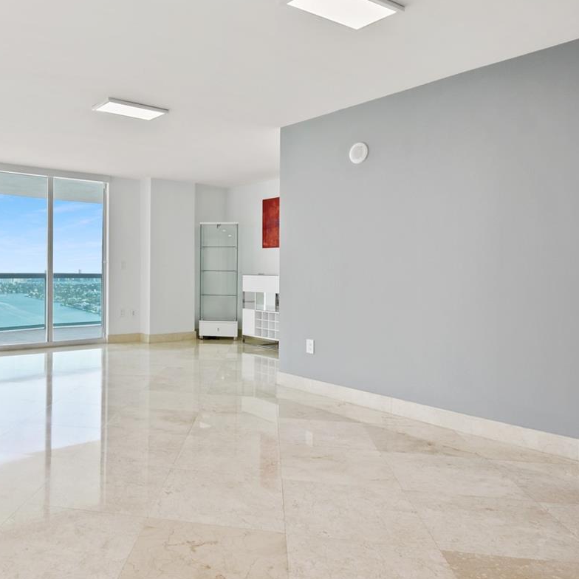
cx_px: 145
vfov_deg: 60.9
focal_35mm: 26
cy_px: 278
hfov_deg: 57.8
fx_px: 492
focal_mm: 10
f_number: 5.6
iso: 250
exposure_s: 1/30
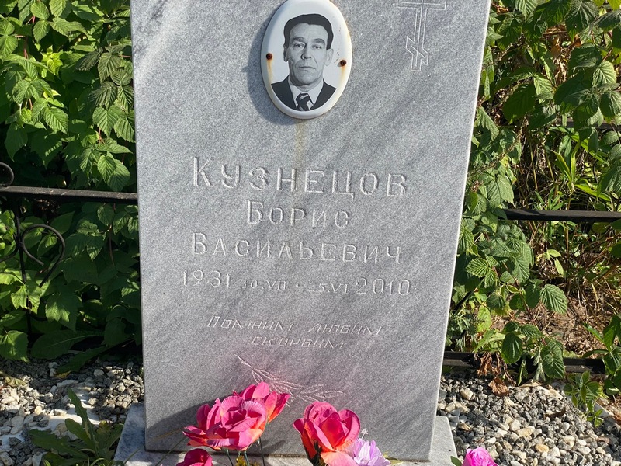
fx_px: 933
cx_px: 310
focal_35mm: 52
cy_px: 233
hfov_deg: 36.8
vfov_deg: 28.0
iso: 20
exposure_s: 1/1065
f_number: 2
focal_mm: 6
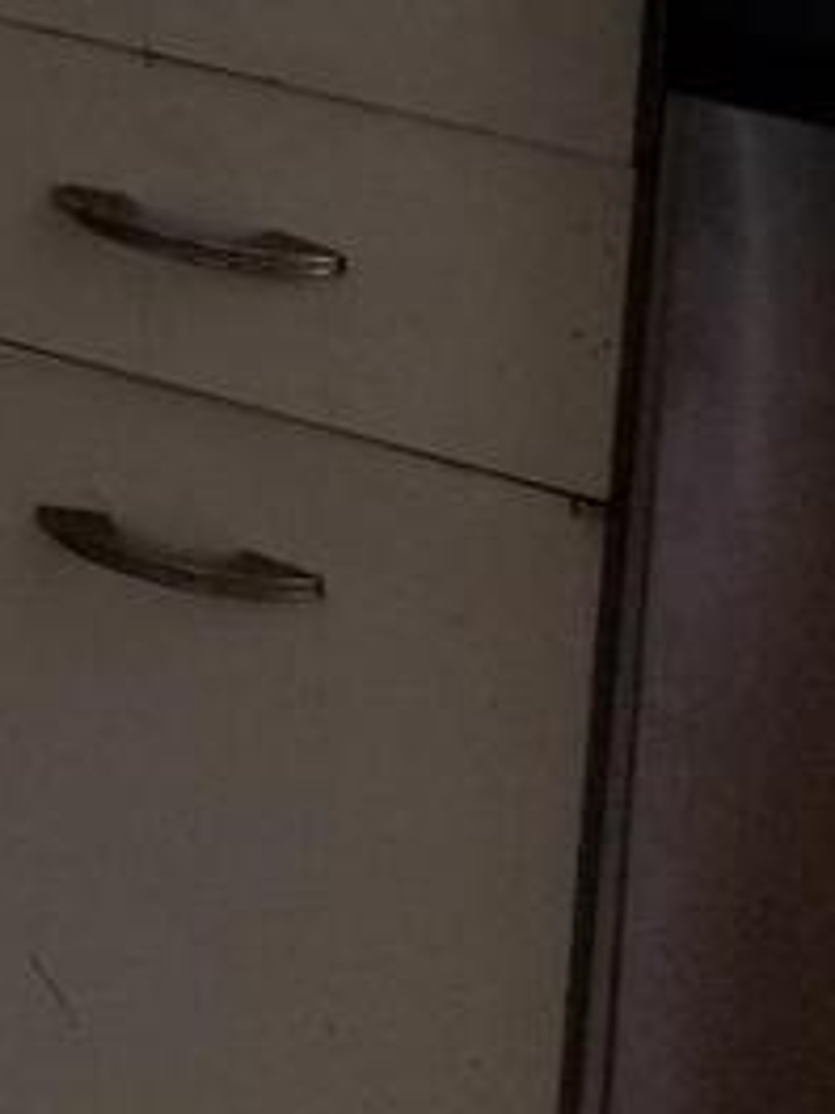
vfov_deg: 12.3
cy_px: -709
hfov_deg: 9.4
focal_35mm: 151
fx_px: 4857
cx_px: -616
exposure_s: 1/120
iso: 100
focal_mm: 4.3
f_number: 1.7
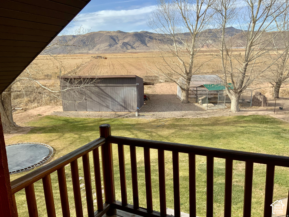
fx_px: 242
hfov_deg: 61.7
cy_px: 108
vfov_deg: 48.2
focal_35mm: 29
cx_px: 144
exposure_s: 1/1015
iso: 16
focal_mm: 3
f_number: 1.8
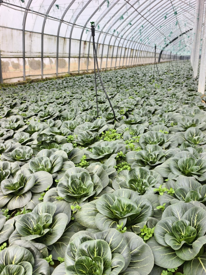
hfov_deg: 49.7
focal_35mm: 28
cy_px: 162
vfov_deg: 63.0
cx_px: 107
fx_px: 222
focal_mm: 5.6
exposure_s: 1/805
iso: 72
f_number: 1.57
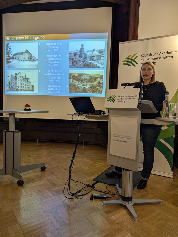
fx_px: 165
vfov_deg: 71.6
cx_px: 89
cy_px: 118
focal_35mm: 24
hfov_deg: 56.8
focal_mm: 6.81
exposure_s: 1/50
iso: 92
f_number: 1.85
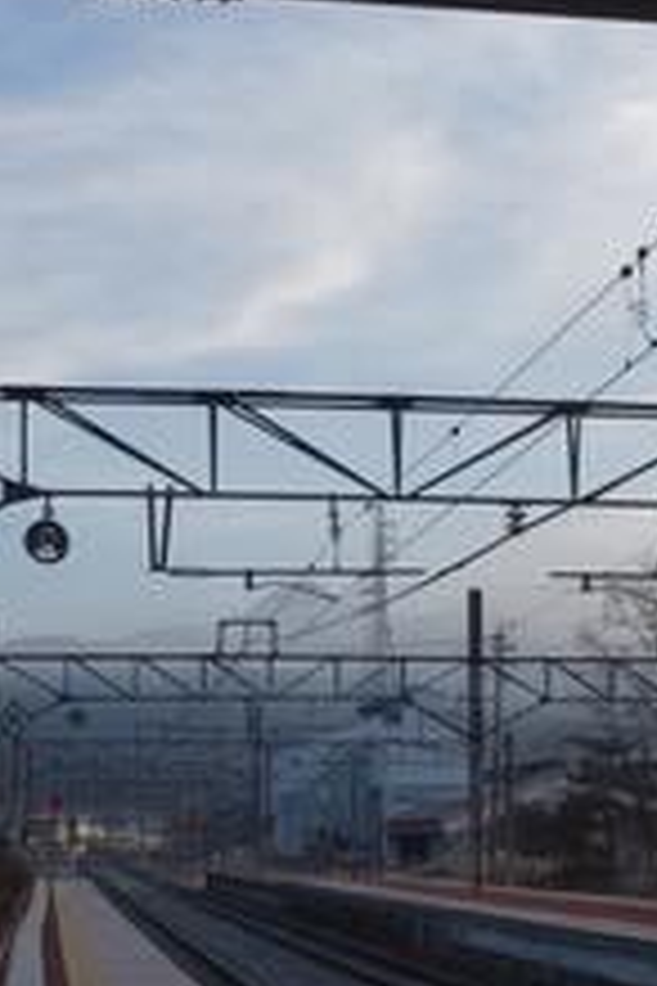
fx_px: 2245
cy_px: 624
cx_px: 495
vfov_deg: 24.7
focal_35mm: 82
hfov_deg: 16.6
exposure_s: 1/320
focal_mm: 10.4
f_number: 5.6
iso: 125
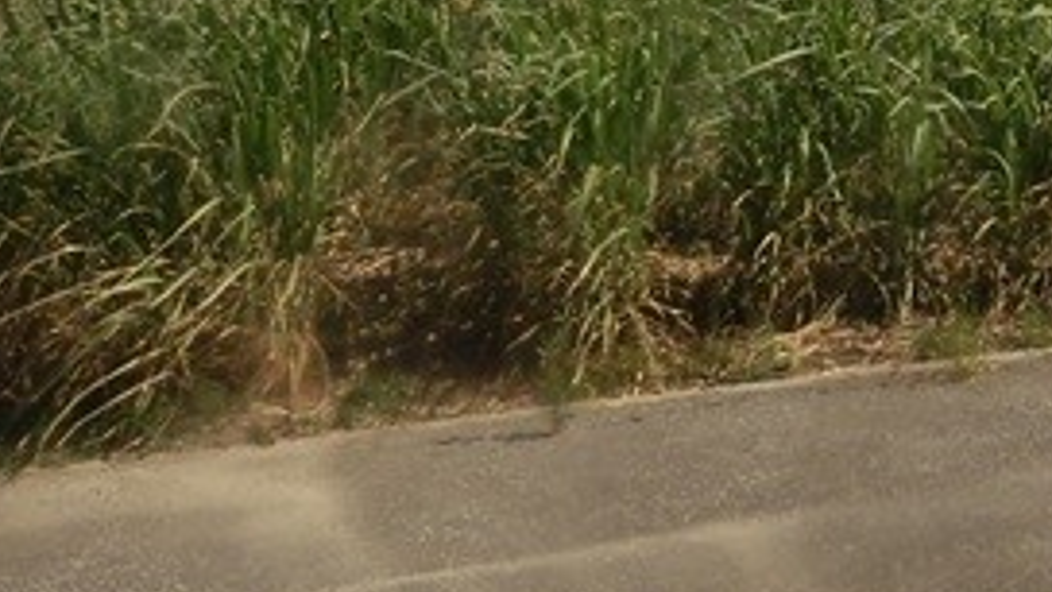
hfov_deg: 29.4
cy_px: -35
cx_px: 1176
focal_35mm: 64
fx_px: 1785
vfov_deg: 18.2
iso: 80
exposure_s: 1/500
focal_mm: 4.5
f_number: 3
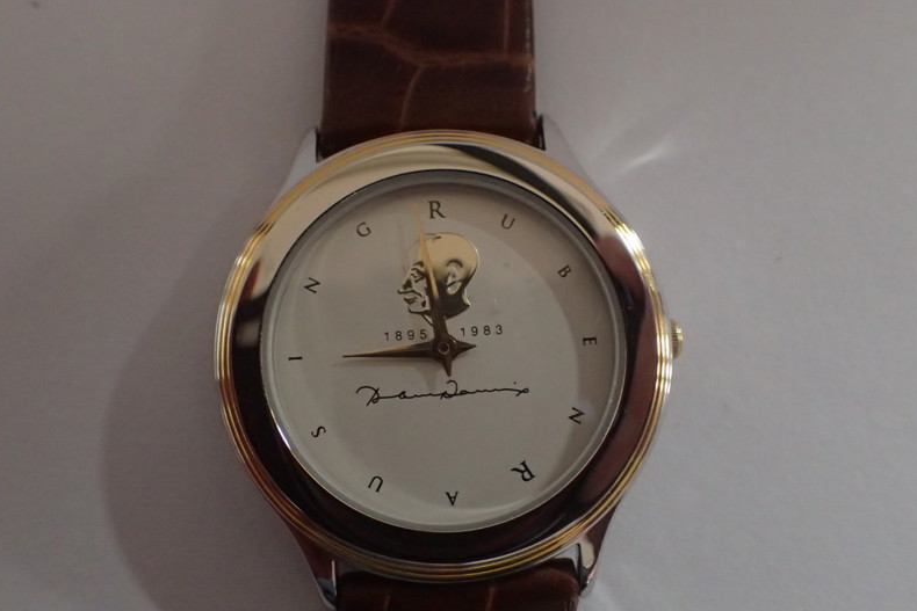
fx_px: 1019
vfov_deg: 33.4
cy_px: 347
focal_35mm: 40
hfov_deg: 48.5
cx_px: 457
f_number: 2.7
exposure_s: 1/40
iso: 1250
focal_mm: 6.86
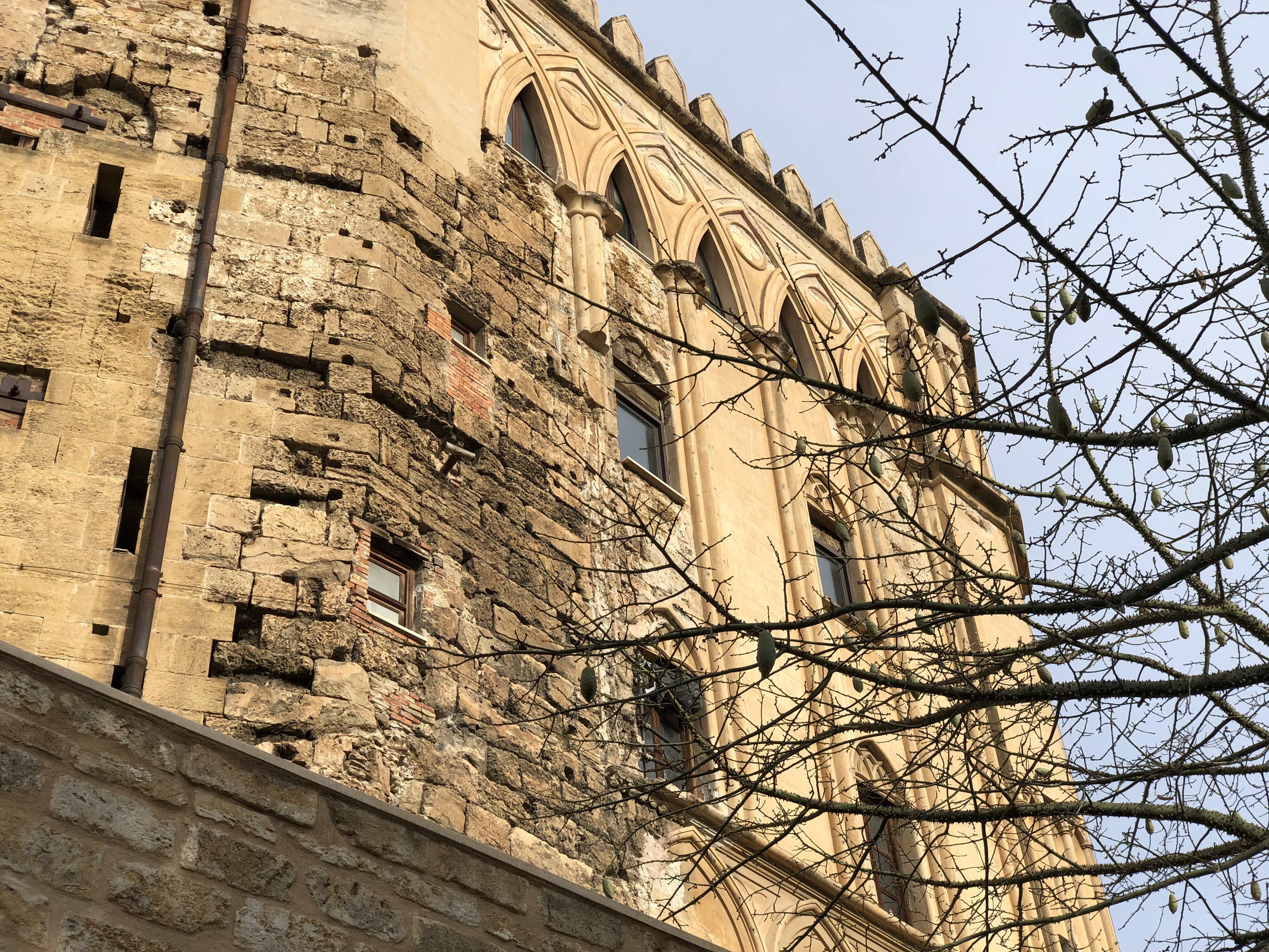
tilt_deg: +45.2
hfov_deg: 36.8
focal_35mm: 52
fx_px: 1906
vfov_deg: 28.0
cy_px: 476
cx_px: 634
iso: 16
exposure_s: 1/906
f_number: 2.4
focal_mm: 6
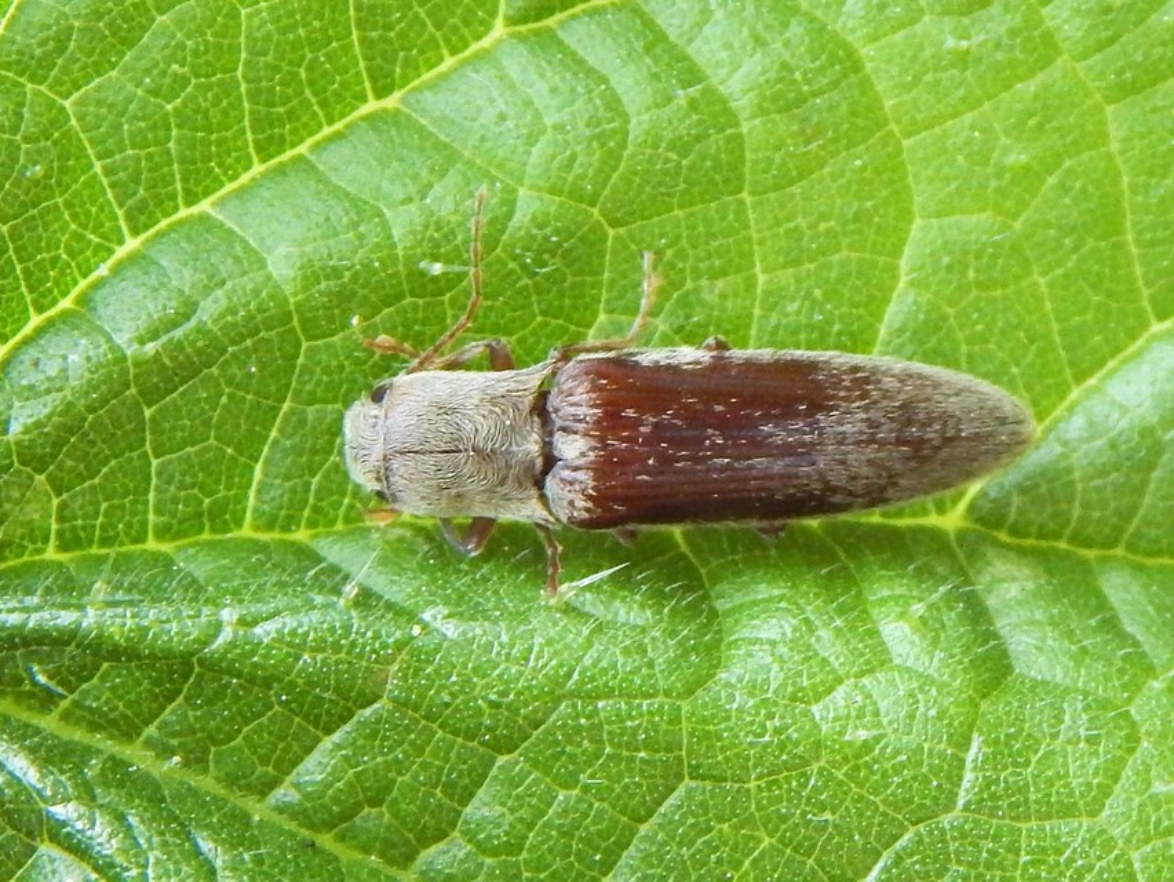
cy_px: 441
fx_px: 3529
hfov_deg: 18.9
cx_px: 587
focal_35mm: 104
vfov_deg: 14.2
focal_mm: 18.7
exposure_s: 1/200
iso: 400
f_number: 4.5
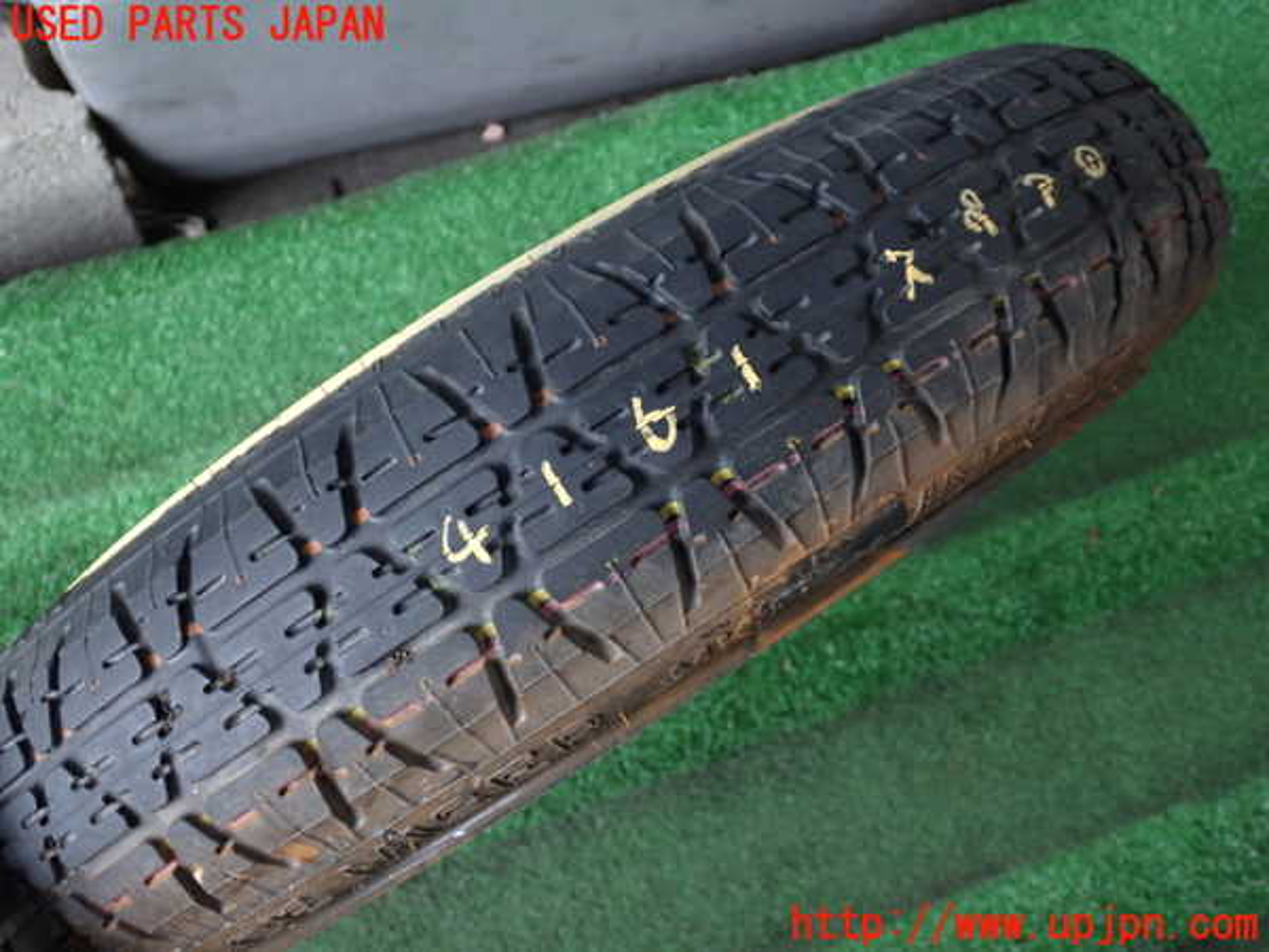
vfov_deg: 35.1
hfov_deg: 45.8
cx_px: 634
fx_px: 1503
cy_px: 476
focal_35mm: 41
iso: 320
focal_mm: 7.31
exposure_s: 1/40
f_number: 2.8
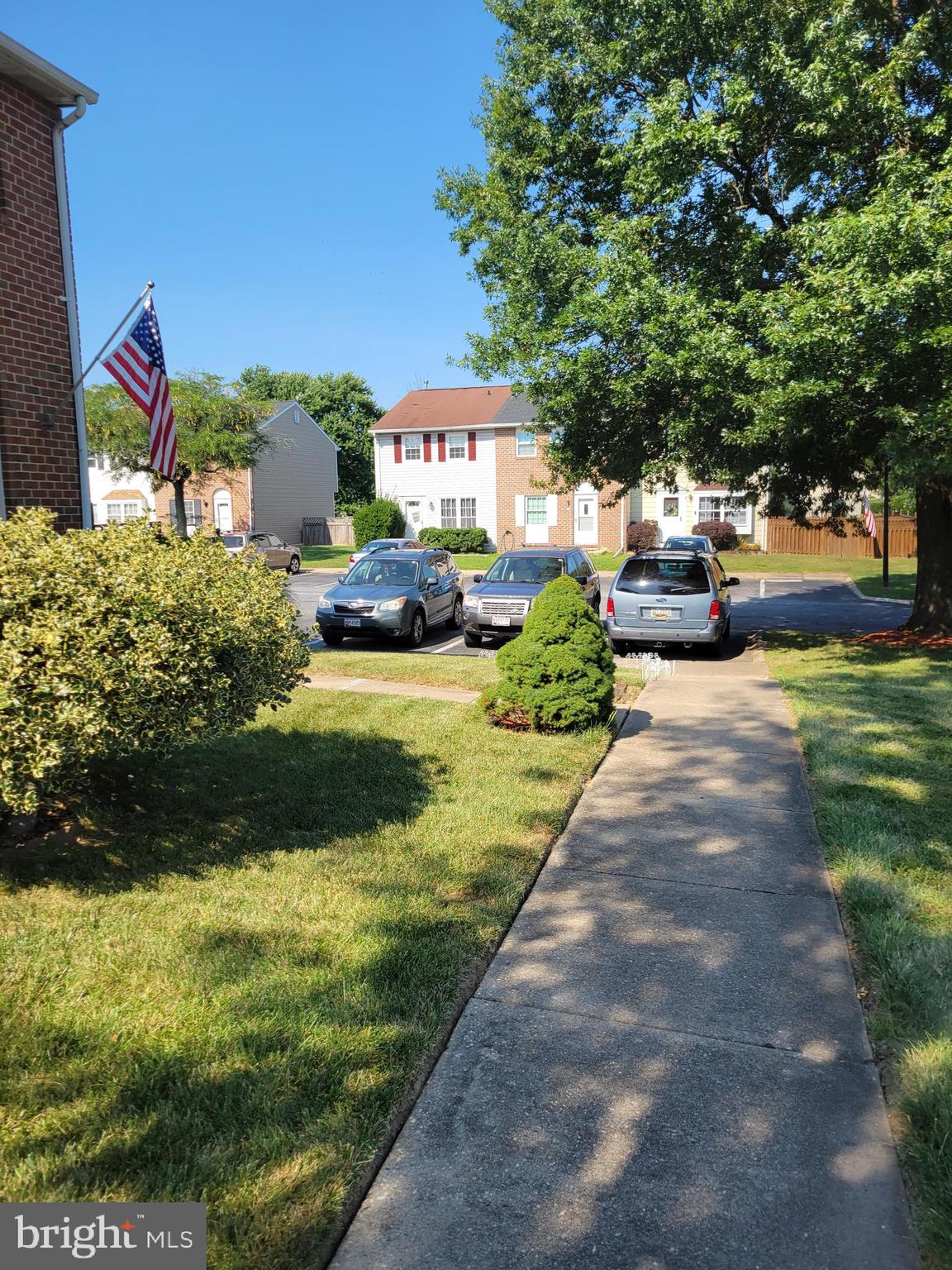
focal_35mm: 26
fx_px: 953
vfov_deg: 67.3
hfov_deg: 53.1
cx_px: 476
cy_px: 635
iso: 40
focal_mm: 5.4
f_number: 1.8
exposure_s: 1/1321
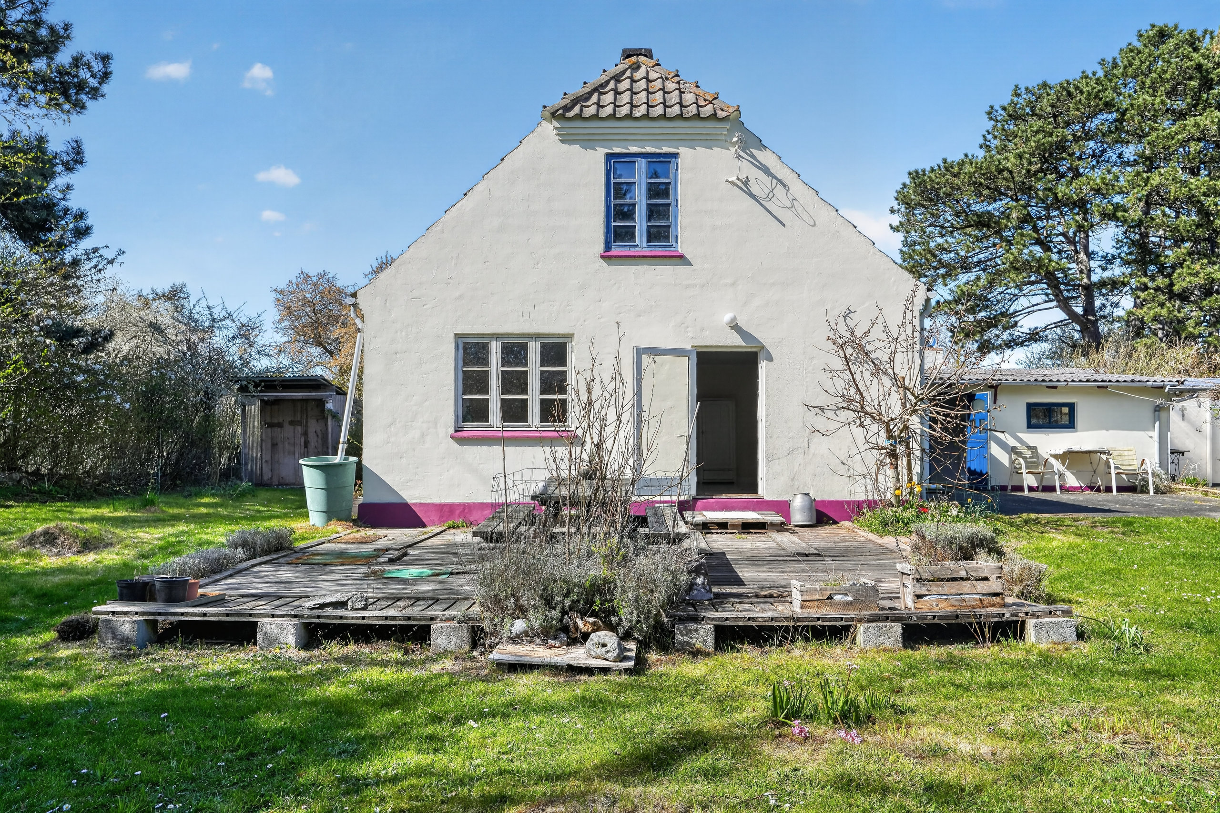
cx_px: 610
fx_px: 881
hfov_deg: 69.4
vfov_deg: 49.6
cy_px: 406
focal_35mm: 26
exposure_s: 1/200
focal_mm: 26
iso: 400
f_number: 8
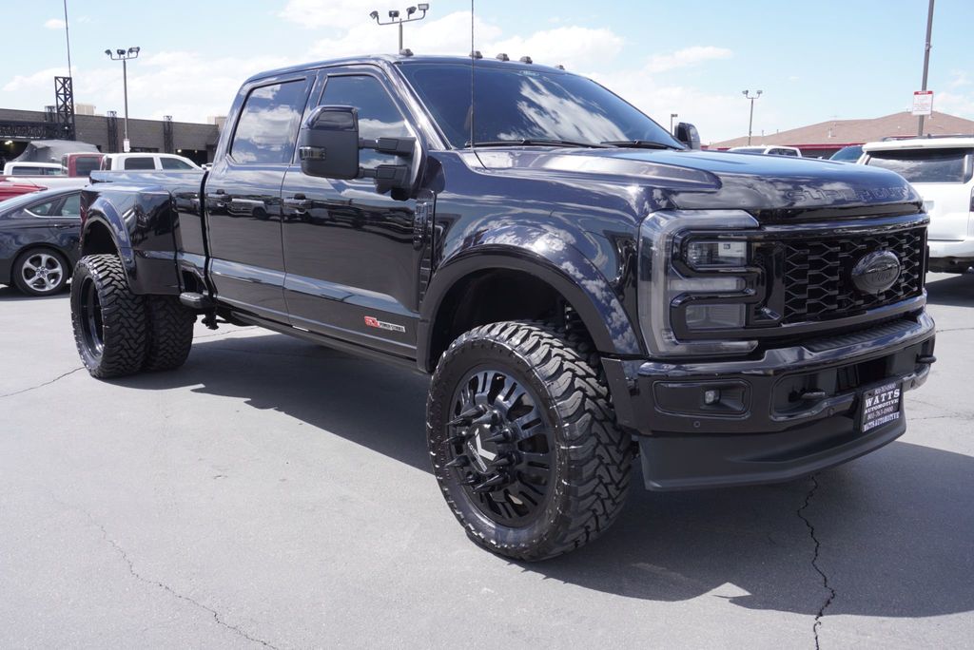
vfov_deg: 40.0
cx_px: 487
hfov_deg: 57.2
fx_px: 893
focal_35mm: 33
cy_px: 325
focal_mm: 22
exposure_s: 1/160
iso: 100
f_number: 7.1
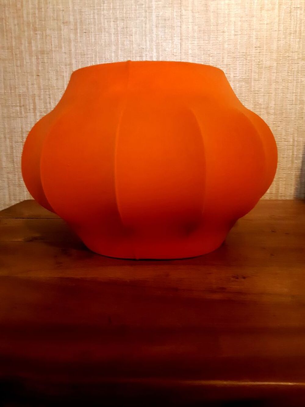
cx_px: 152
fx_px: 305
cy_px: 204
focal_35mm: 26
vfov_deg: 67.3
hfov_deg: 53.1
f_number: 1.7
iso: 640
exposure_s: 1/20
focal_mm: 3.93
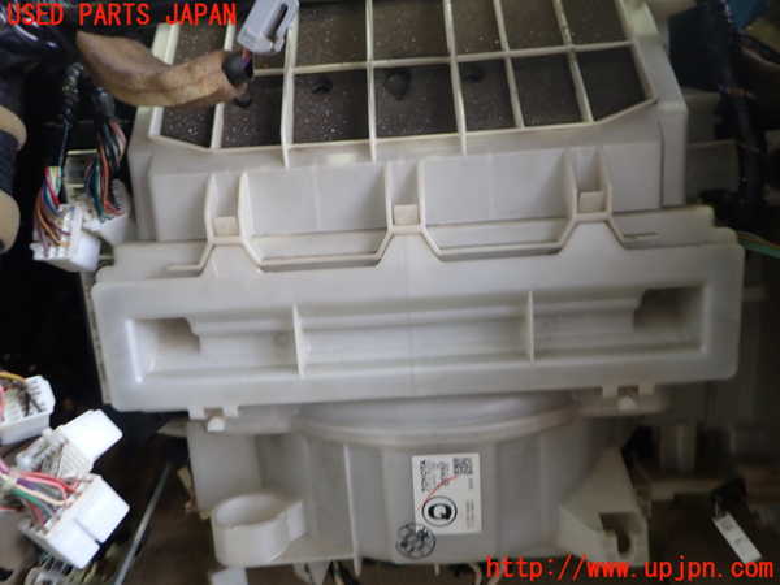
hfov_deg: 69.4
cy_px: 292
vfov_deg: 54.9
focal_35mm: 25
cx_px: 390
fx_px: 563
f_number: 2
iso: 200
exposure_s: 1/60
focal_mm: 4.5
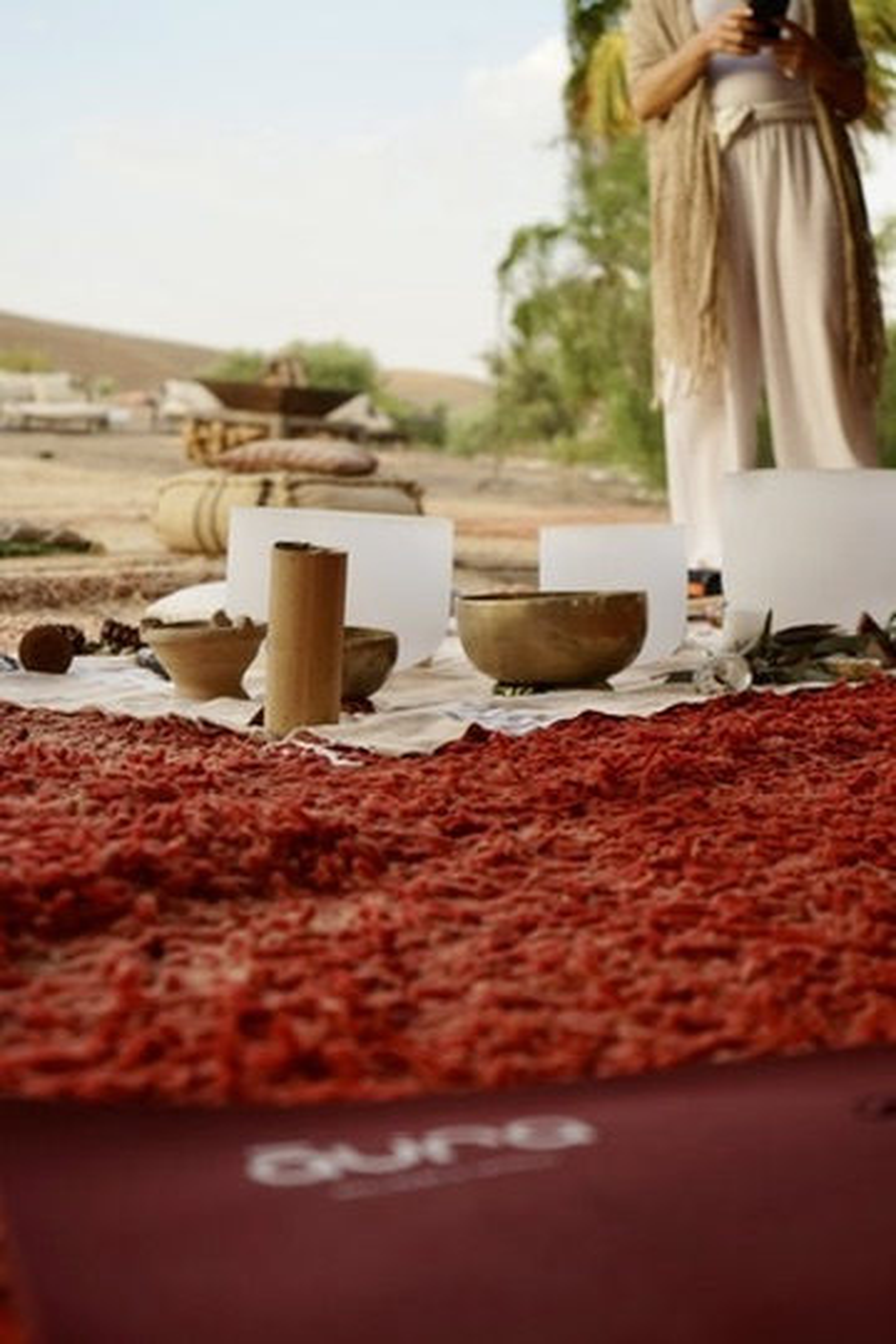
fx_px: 1680
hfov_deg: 29.9
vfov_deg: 43.6
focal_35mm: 45
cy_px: 672
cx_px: 448
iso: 160
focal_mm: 45
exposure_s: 1/160
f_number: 4.5
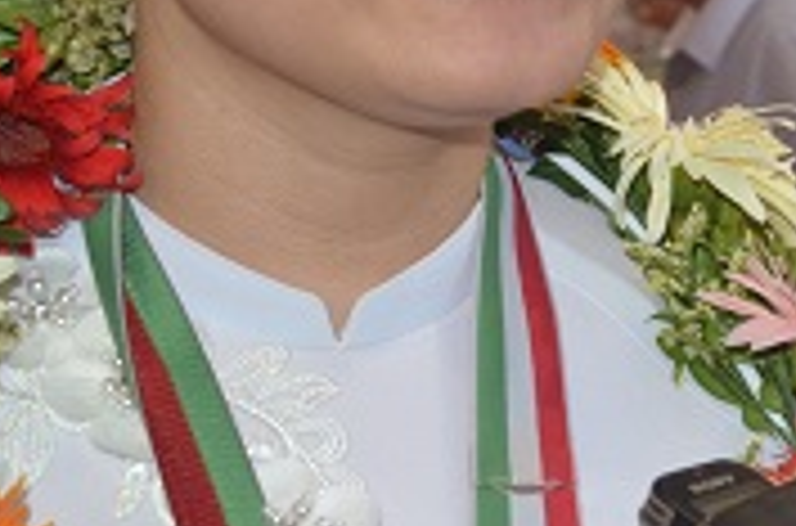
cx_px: 962
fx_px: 2911
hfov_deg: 15.0
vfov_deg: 10.2
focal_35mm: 132
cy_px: -2
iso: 1000
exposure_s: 1/60
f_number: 5
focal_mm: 26
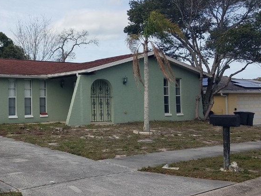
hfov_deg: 38.6
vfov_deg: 30.2
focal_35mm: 48
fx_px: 362
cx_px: 63
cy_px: 87
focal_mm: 4.2
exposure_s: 1/1924
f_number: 1.7
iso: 40
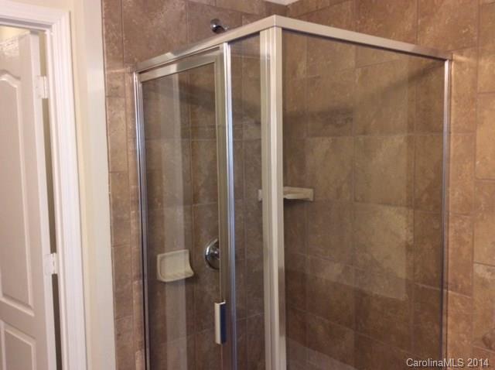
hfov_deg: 55.4
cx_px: 248
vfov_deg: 42.8
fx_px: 471
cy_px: 185
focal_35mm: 33
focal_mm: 3.3
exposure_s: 1/24
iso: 100
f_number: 2.4
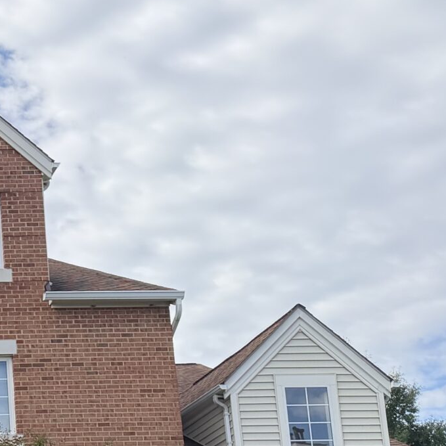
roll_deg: +0.3
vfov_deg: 20.1
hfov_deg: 17.1
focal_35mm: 80
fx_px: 1166
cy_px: 561
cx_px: -391
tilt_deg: +10.9
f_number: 1.78
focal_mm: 6.76
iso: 100
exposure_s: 1/3021
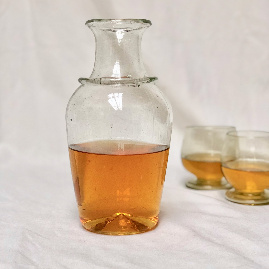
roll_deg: -0.2
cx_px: 135
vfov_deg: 25.3
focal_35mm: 68
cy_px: 101
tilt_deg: -5.3
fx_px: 598
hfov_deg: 25.4
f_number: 2.8
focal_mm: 6.6
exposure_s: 1/30
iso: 64
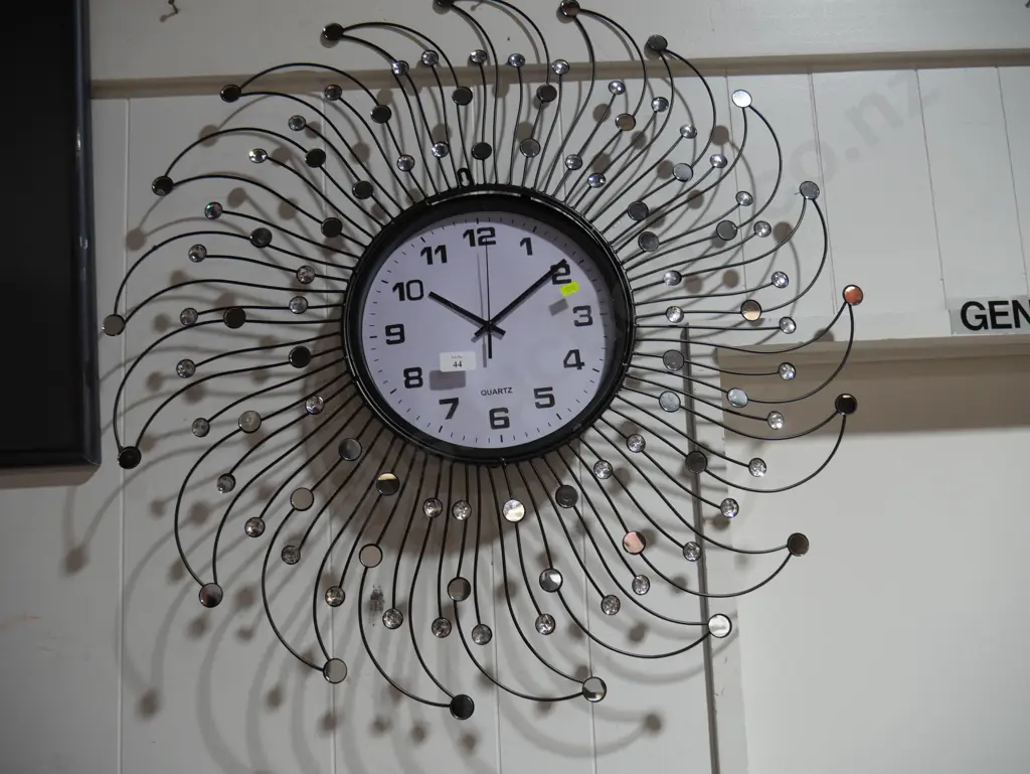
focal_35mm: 28
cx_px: 515
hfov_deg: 63.4
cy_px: 387
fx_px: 834
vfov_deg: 49.8
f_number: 3.5
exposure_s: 1/60
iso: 250
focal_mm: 14
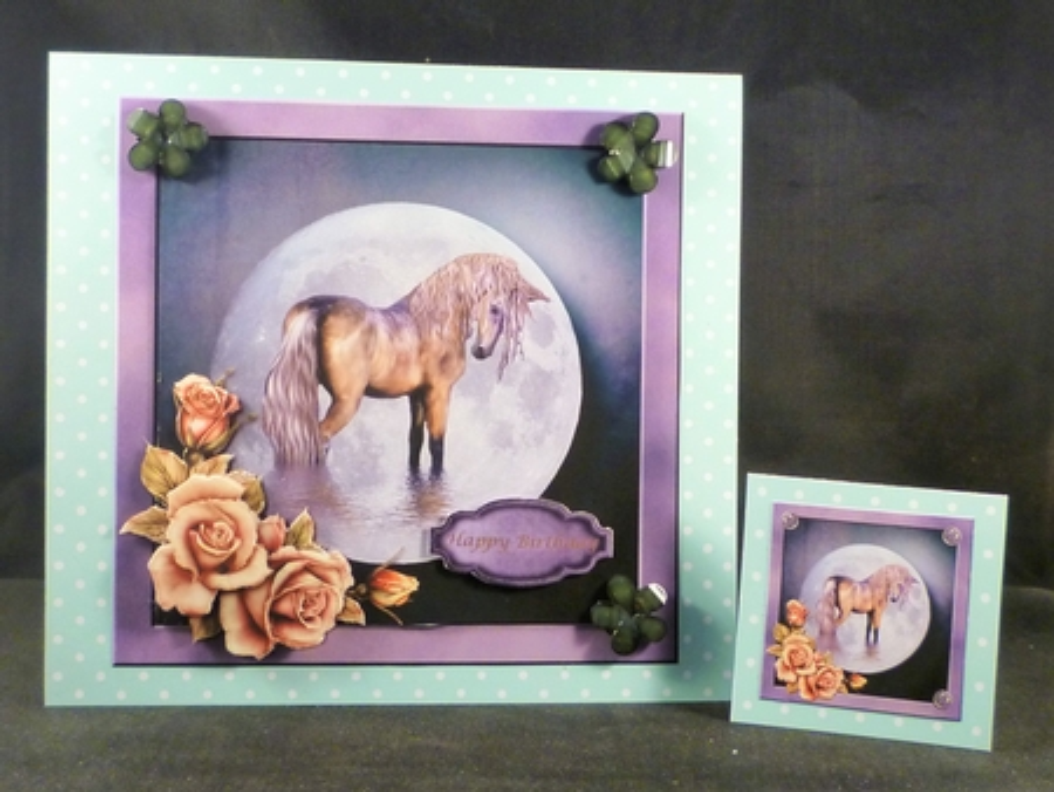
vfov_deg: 48.3
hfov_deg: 61.6
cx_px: 527
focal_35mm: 29
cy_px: 396
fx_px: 883
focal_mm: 5.2
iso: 250
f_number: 3.3
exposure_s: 1/30
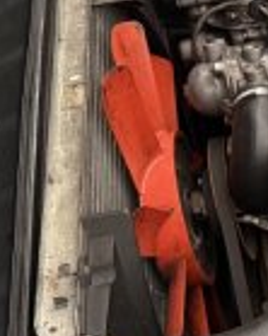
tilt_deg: -49.5
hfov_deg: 12.0
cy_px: 169
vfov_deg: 17.8
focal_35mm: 108
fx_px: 1072
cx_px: 599
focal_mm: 6.76
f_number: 1.78
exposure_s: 1/60
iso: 250
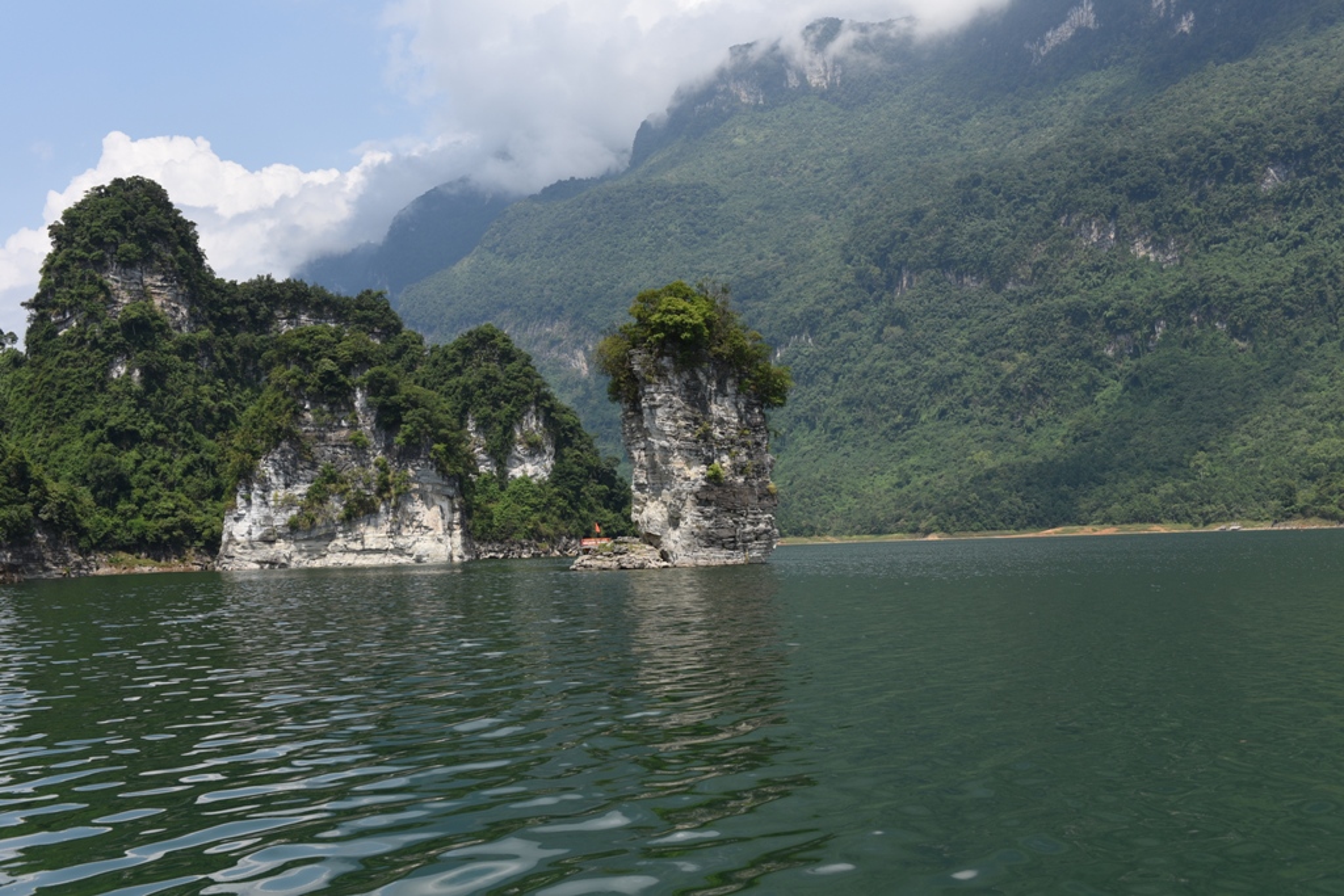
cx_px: 672
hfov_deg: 48.5
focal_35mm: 40
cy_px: 448
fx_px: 1493
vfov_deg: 33.4
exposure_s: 1/800
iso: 250
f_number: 8
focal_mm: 40
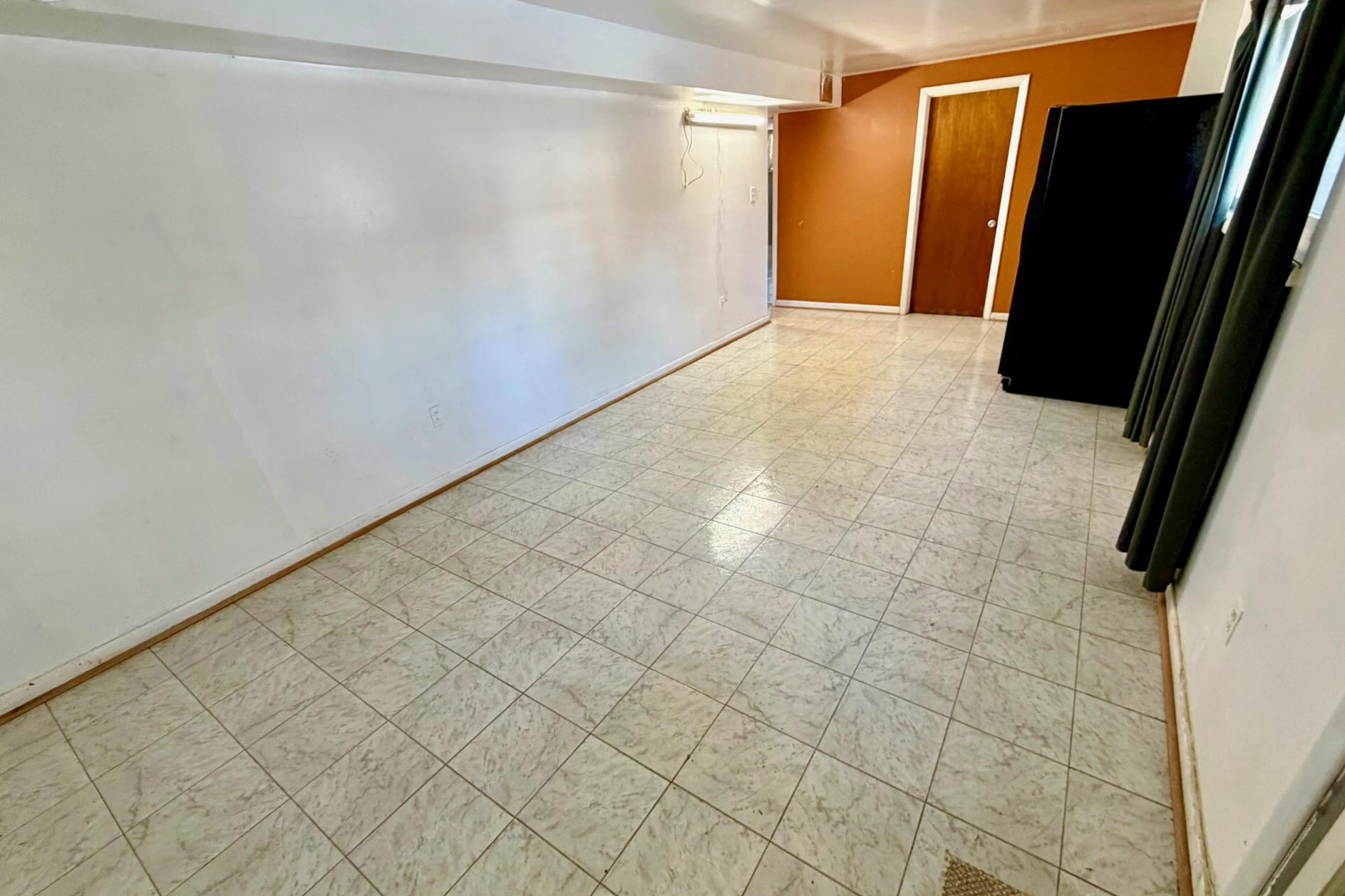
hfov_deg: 100.4
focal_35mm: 15
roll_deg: +1.5
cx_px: 686
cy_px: 454
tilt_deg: -25.2
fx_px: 560
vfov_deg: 77.3
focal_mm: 2.22
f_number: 2.2
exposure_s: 1/43
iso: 250
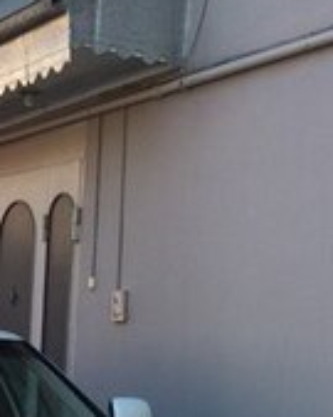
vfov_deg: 21.4
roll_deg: -3.0
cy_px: 501
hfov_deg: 18.2
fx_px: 1023
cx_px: 44
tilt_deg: -12.7
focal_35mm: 83
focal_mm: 4.15
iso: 32
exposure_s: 1/562
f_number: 2.2
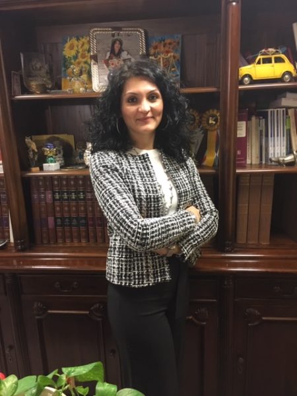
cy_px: 198
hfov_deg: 48.2
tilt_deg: -15.0
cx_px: 148
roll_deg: +2.5
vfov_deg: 61.7
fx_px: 332
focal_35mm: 29
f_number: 2.2
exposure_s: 1/25
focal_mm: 4.15
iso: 200
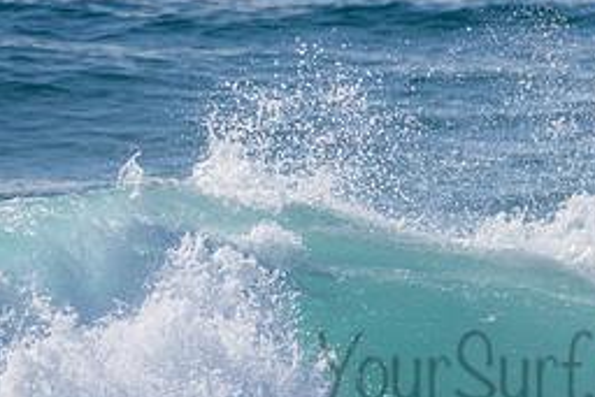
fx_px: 22986
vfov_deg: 1.0
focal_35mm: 1390
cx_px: 710
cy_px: 252
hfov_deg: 1.5
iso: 110
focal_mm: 500
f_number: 5.6
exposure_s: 1/2000
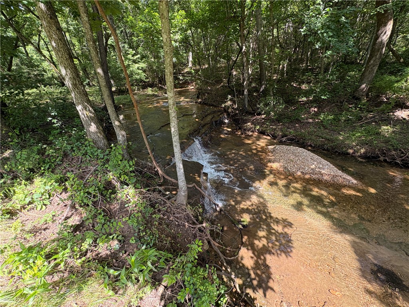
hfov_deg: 102.1
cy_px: 154
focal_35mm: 14
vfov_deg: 85.7
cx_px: 204
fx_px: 165
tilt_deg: -24.2
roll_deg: +3.4
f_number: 2.2
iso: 80
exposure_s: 1/121
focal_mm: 2.22
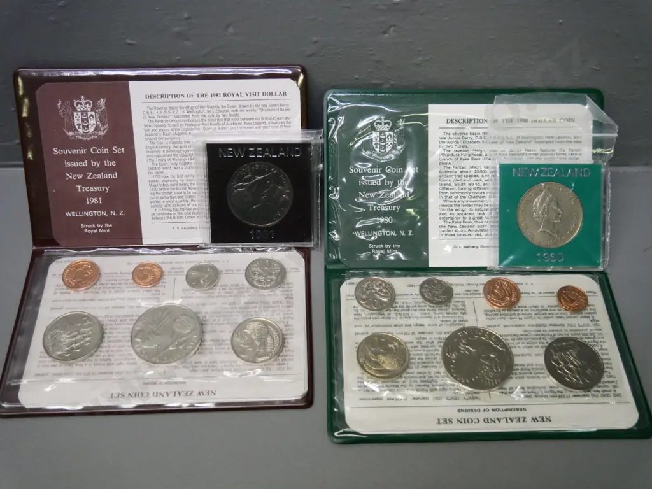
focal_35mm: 36
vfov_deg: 39.7
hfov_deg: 51.4
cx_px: 326
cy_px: 244
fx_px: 678
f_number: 4
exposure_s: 1/500
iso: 3200
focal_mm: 18
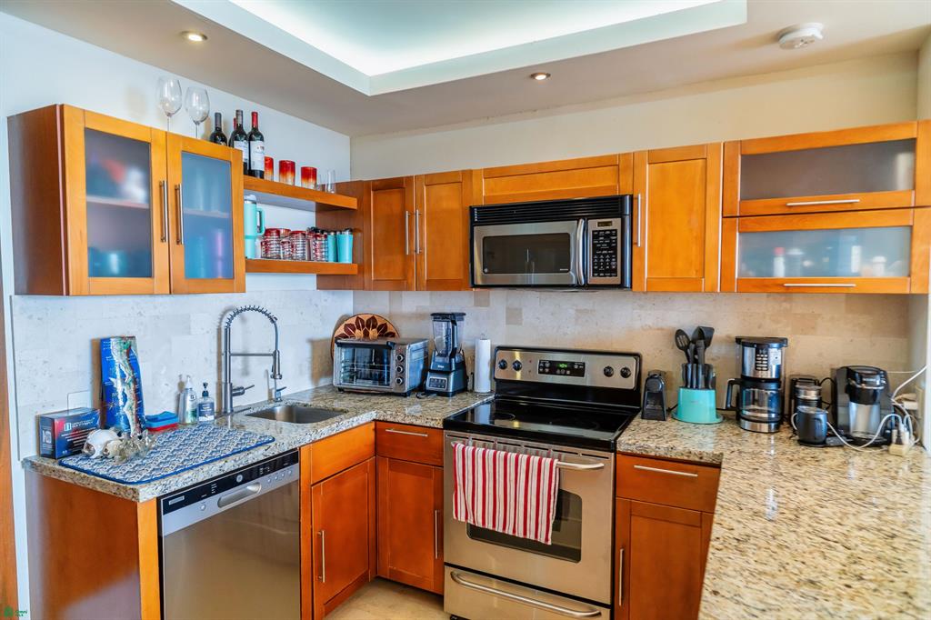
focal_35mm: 20
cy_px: 310
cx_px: 466
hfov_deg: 84.0
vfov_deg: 61.9
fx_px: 517
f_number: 4.5
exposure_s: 1/60
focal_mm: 20
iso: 640
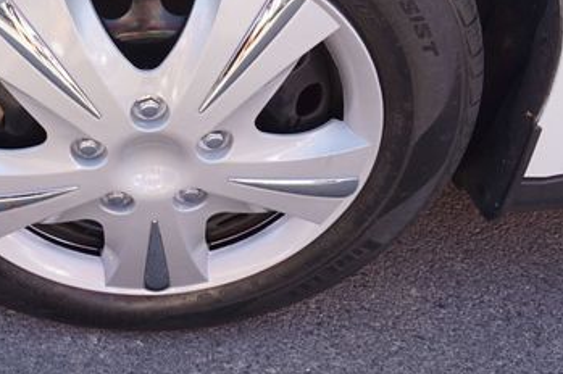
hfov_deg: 41.8
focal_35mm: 44
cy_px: 52
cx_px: 82
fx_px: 687
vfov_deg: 29.4
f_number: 5
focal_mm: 16
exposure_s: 1/80
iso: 100
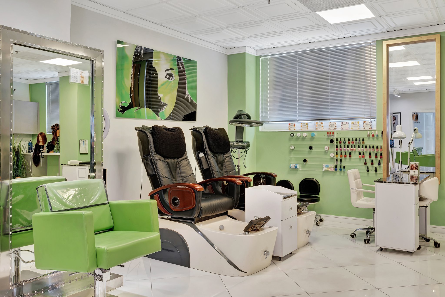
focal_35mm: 32
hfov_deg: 58.7
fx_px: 395
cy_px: 148
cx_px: 222
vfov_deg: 41.1
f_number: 7.1
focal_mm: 32
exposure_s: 1/5
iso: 400
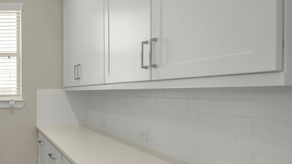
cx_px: -4
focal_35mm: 31
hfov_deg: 50.0
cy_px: 96
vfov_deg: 37.7
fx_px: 240
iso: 500
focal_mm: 14
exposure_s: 1/30
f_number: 11
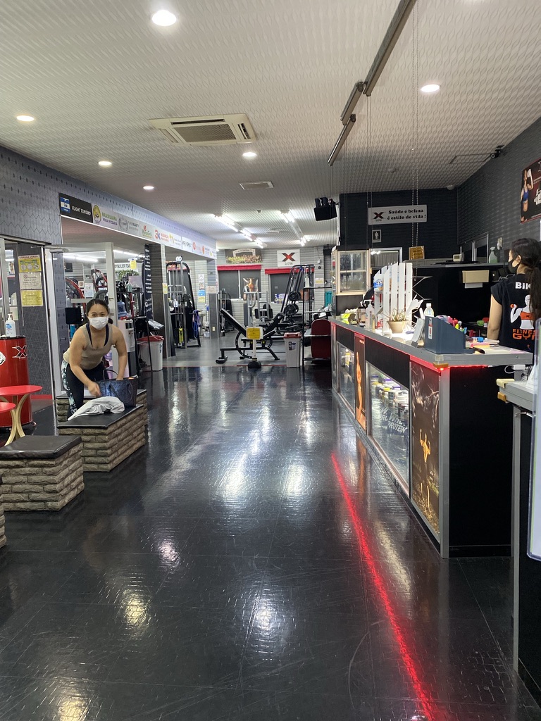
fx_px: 542
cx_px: 270
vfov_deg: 67.3
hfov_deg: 53.1
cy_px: 360
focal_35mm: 26
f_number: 1.8
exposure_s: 1/60
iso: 500
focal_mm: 4.25
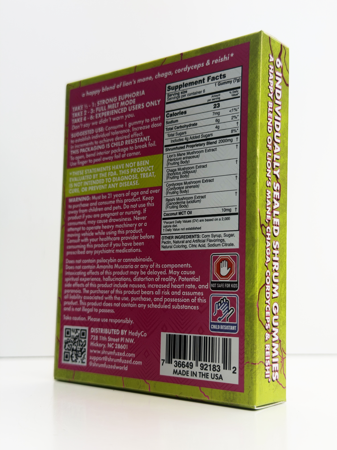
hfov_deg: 30.3
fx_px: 623
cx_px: 168
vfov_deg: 39.7
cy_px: 225
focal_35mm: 48
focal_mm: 6.76
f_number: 1.78
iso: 64
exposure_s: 1/236
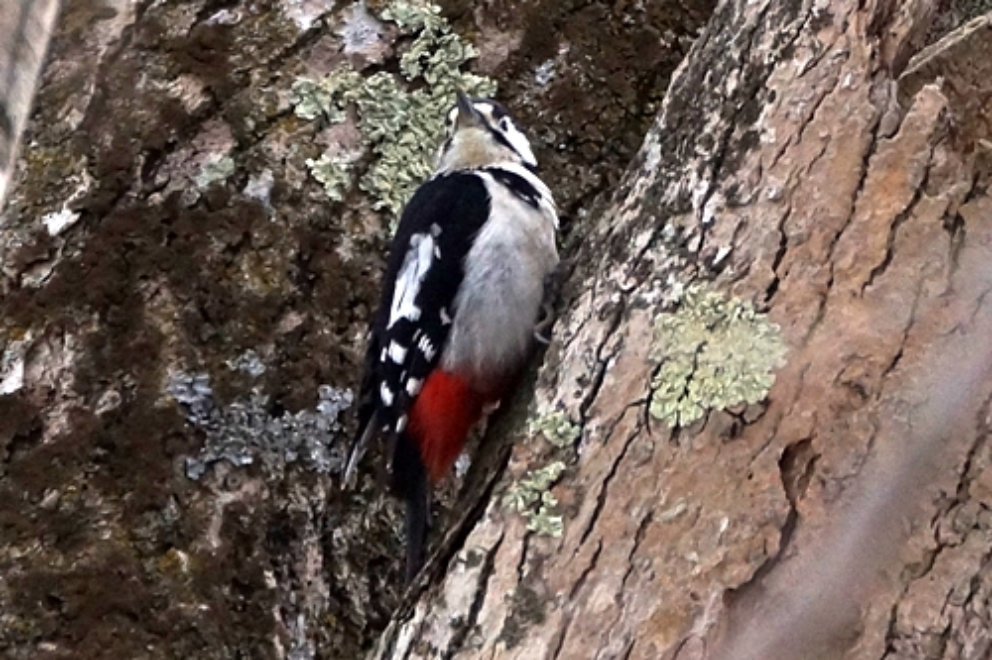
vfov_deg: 1.5
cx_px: 496
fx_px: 24790
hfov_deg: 2.3
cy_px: 330
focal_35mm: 900
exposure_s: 1/4000
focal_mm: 300
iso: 640
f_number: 5.6
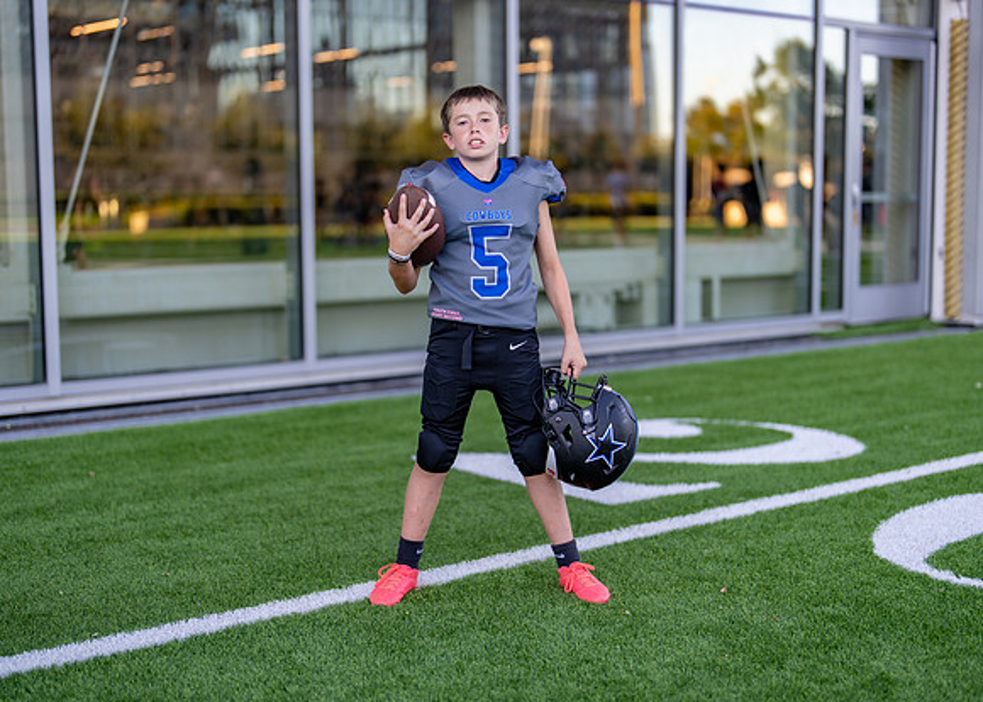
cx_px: 492
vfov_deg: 26.3
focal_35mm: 54
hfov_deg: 36.3
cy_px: 351
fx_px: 1502
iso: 100
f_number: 1.2
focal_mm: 50
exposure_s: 1/640
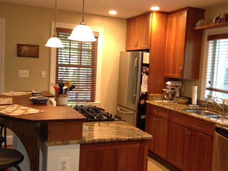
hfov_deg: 42.9
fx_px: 290
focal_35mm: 44
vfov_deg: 32.9
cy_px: 88
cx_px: 123
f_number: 2.4
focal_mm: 4.28
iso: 200
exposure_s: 1/20
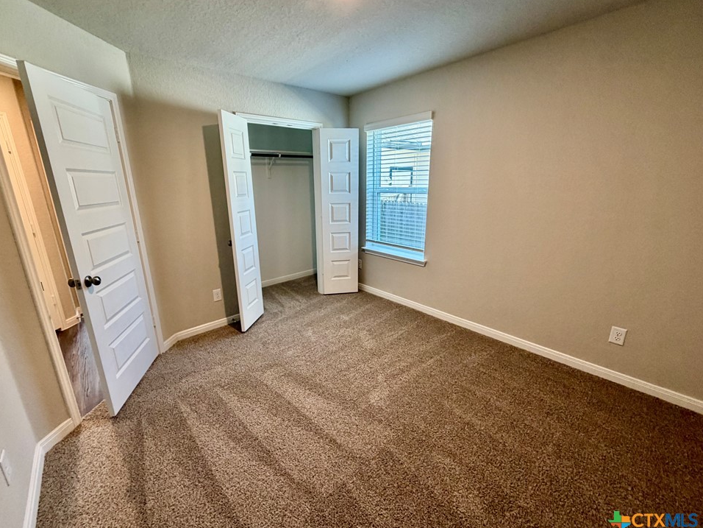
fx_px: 305
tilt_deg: -16.2
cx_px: 339
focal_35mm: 15
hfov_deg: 98.1
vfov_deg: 81.7
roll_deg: +2.0
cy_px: 264
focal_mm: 2.22
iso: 200
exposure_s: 1/60
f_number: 2.2
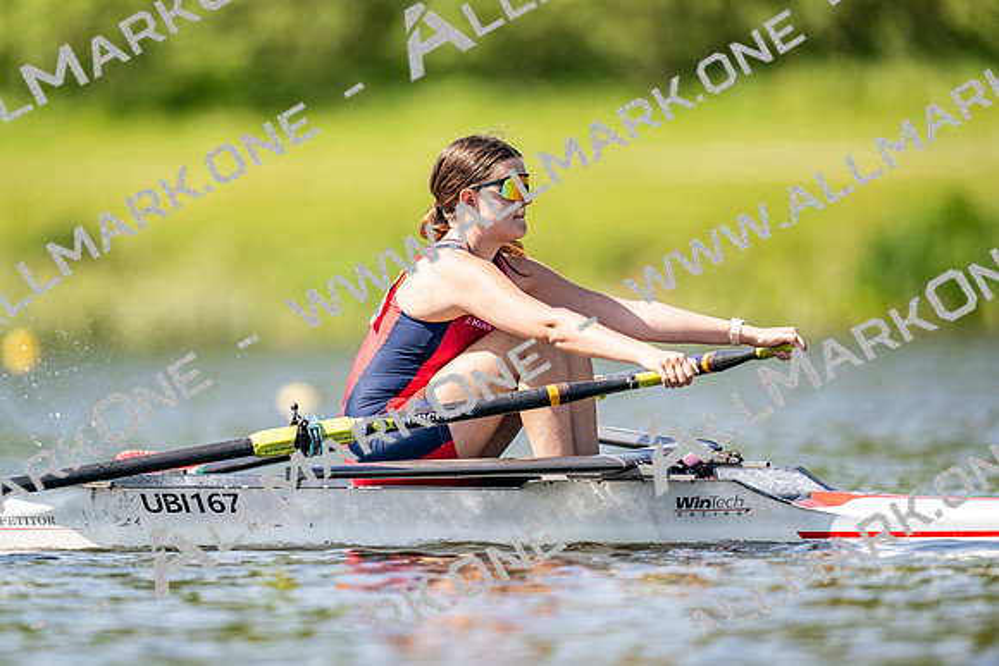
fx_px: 16653
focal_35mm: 600
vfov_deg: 2.3
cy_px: 333
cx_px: 500
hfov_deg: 3.4
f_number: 4
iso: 400
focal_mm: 600
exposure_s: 1/2500
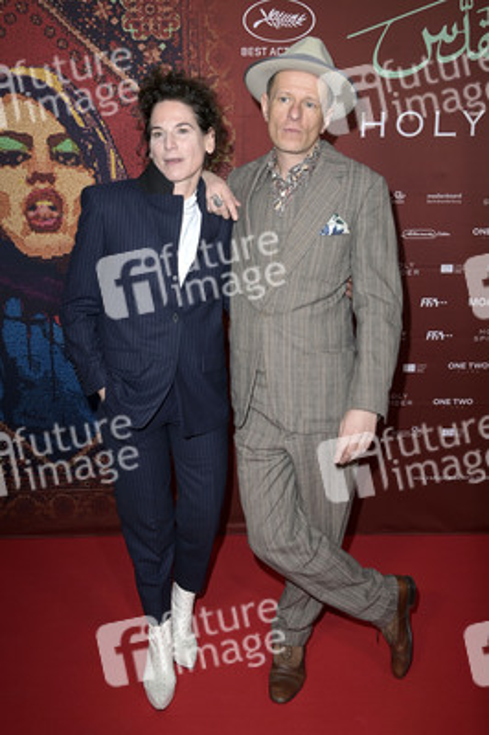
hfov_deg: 35.0
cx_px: 244
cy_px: 368
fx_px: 776
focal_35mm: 38
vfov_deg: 50.7
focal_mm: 38
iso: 400
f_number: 5.6
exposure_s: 1/250
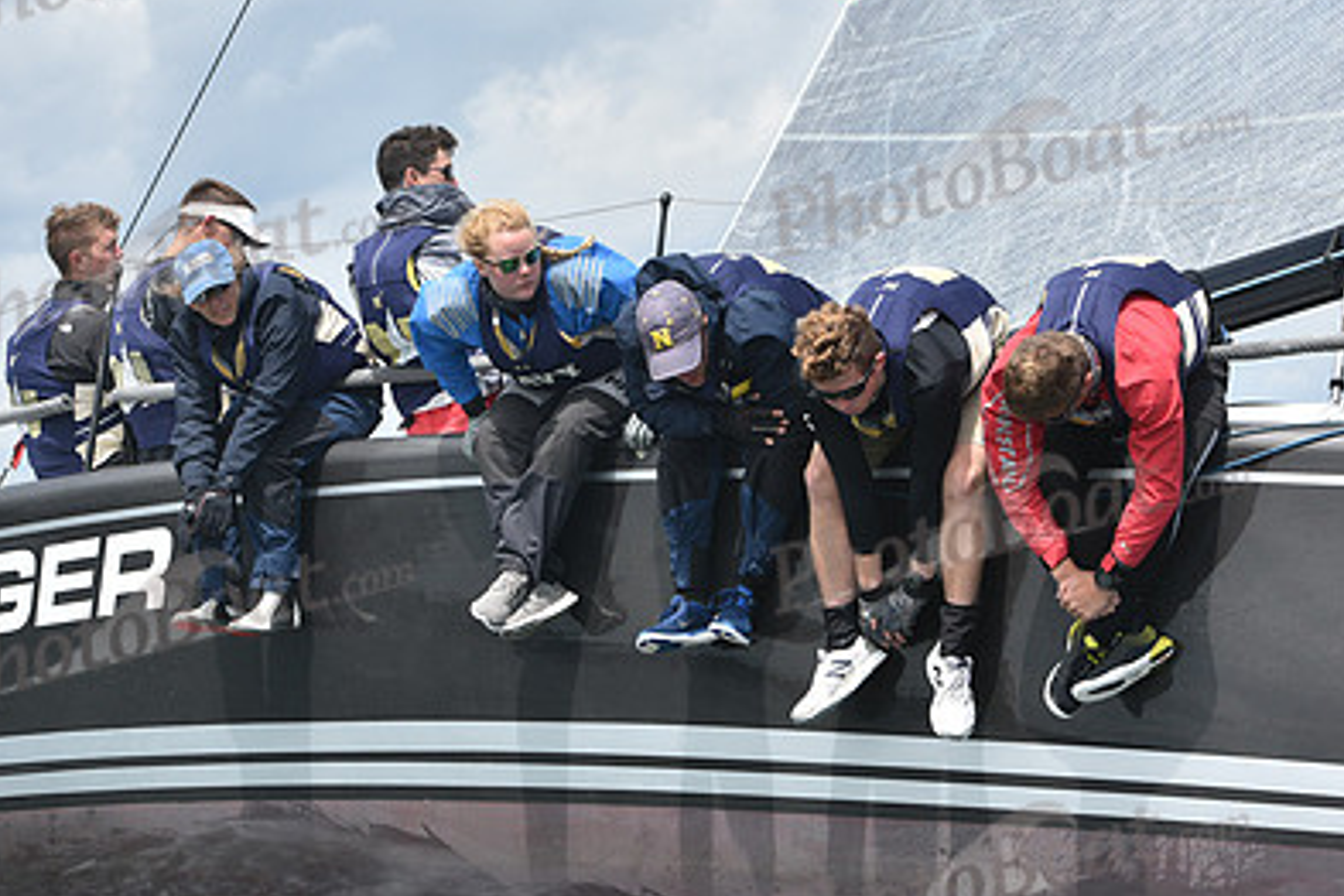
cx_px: 595
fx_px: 4741
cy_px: 395
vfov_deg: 10.8
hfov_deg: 16.1
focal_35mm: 127
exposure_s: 1/1000
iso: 250
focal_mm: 86
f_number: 6.3
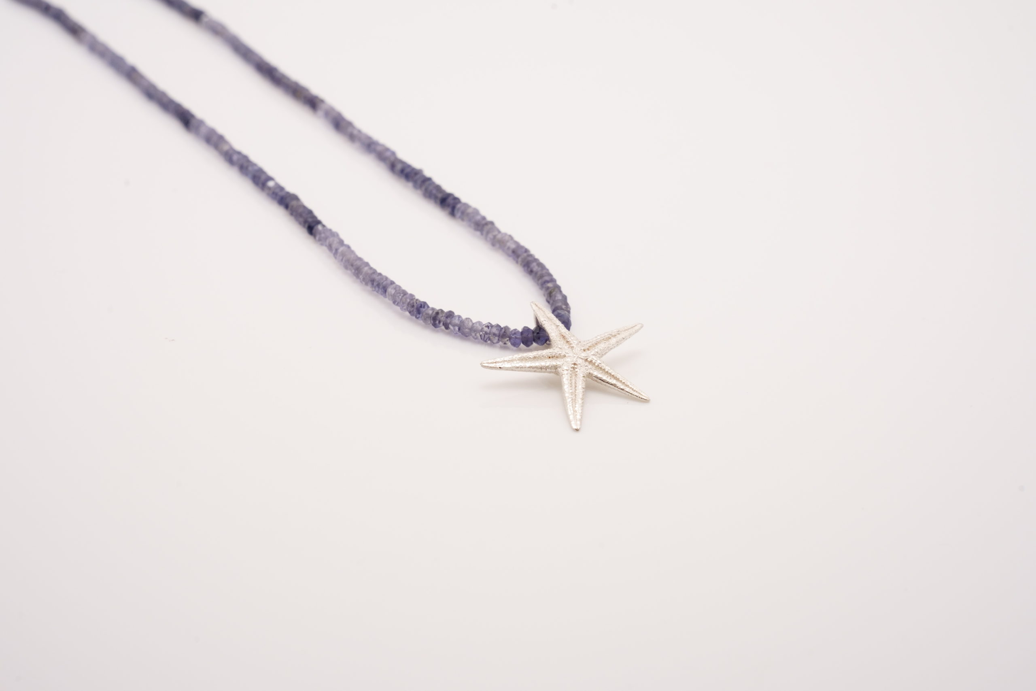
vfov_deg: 19.5
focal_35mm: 70
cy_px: 346
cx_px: 518
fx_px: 2014
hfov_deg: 28.8
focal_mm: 70
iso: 1600
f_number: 14
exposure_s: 1/320
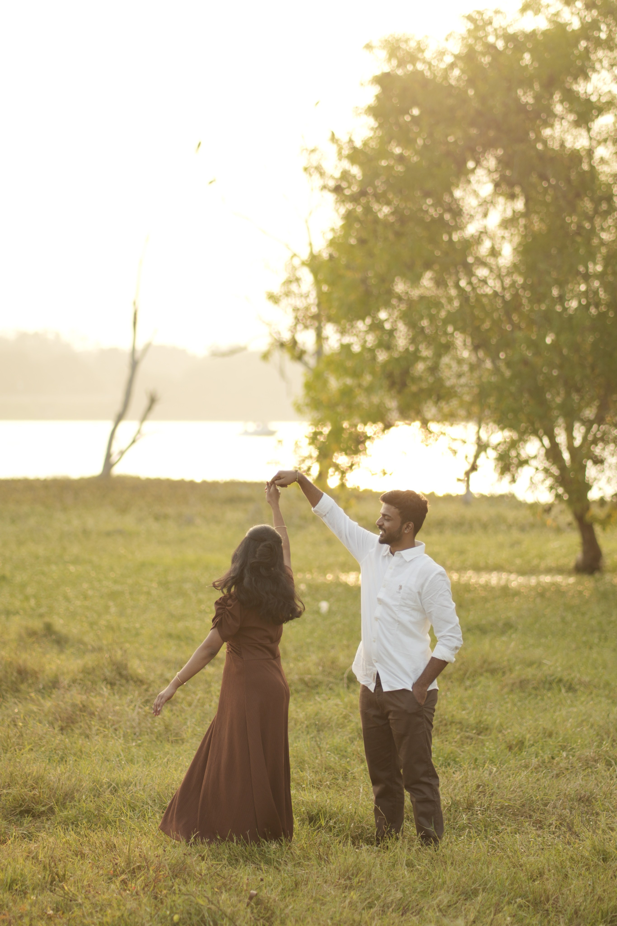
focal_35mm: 127
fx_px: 3265
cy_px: 463
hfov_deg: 10.8
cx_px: 308
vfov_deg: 16.1
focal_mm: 85
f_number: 1.8
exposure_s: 1/640
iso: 100
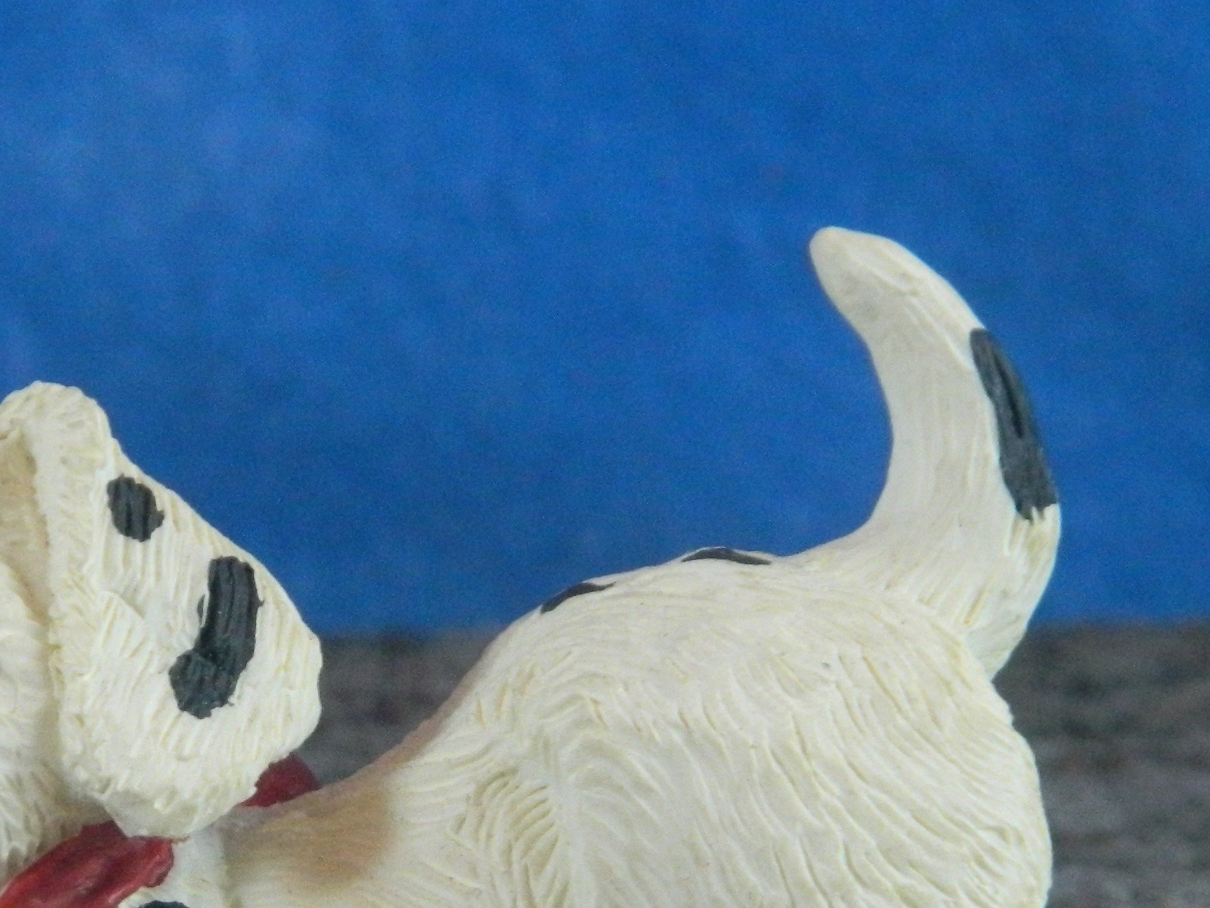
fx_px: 8250
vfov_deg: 6.3
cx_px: 266
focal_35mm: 236
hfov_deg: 8.4
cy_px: 805
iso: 400
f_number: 4.5
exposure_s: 1/30
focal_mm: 18.6
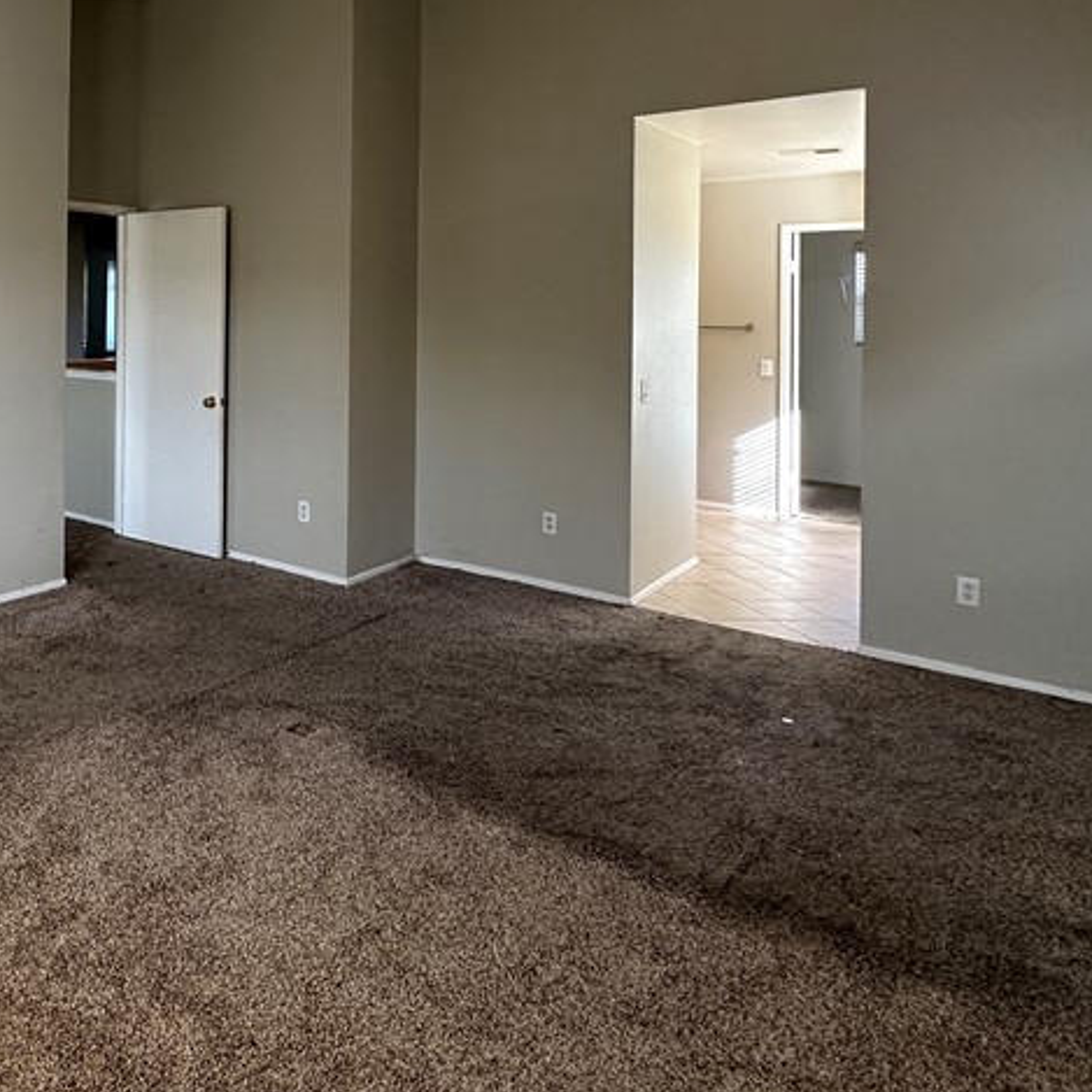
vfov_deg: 56.7
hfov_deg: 53.2
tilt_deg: -0.3
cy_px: 298
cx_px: 149
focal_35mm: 27
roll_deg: -0.4
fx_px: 964
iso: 200
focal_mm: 2.22
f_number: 2.2
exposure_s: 1/120
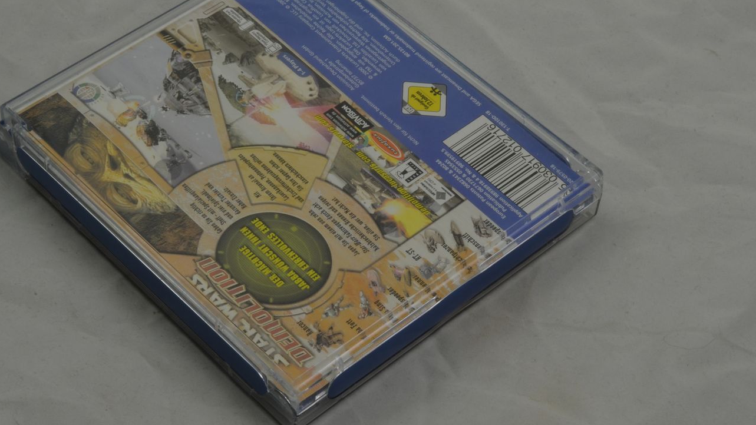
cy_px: 187
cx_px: 352
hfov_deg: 24.2
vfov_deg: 13.7
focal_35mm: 88
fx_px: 1764
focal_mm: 40
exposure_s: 1/3
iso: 100
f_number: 20
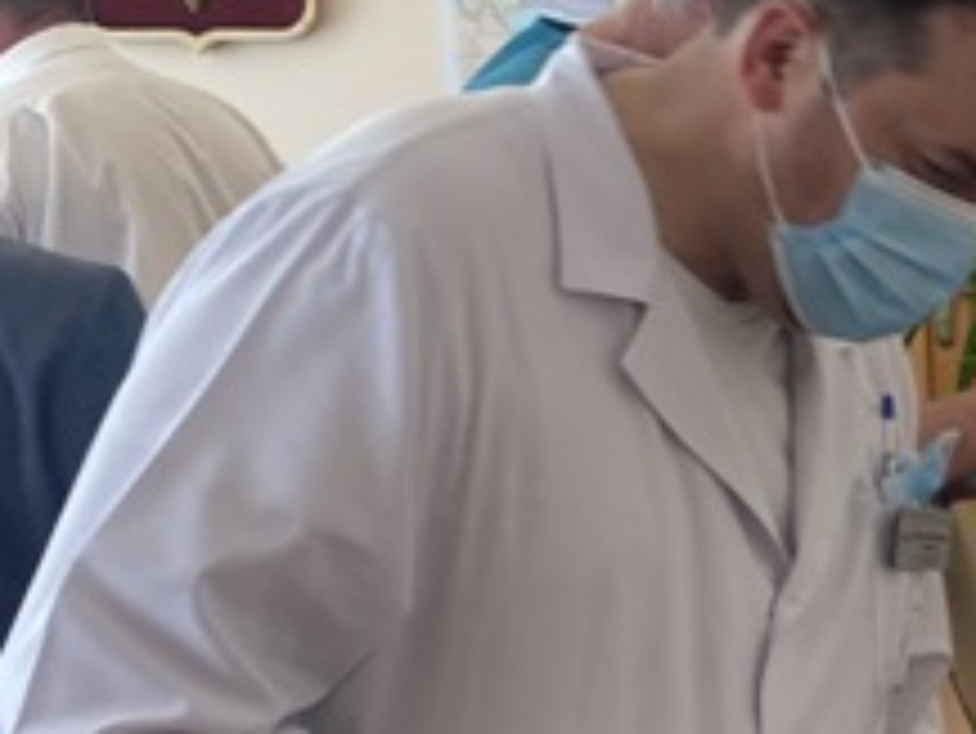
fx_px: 2708
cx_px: 1430
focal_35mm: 96
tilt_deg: -8.6
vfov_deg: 15.2
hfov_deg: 18.3
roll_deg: -1.9
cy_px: 666
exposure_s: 1/100
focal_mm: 4.25
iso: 64
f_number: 1.8
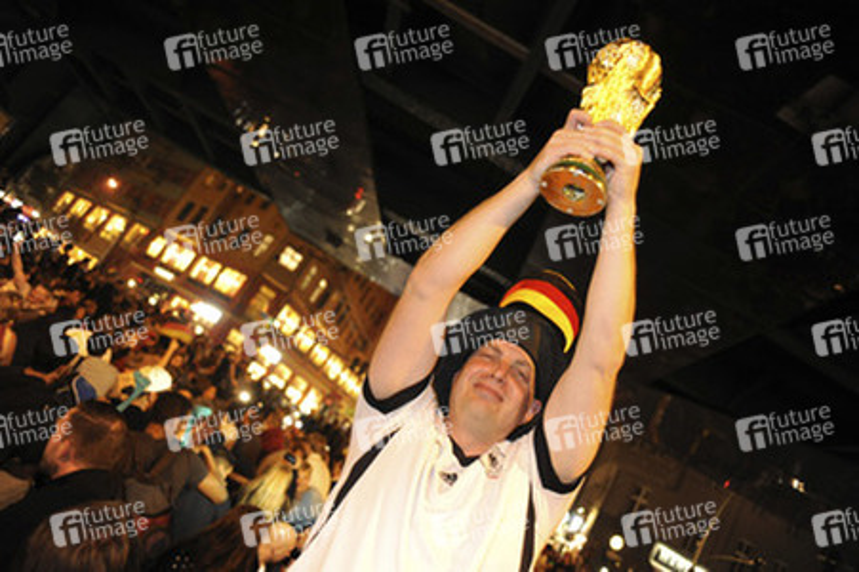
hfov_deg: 73.8
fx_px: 572
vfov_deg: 53.1
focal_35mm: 24
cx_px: 430
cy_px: 286
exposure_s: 1/30
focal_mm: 24
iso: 2000
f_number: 2.8
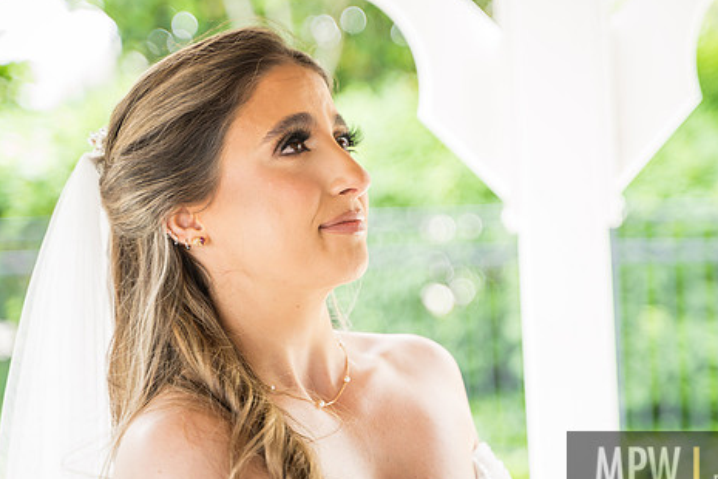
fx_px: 1994
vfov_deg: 13.7
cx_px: 395
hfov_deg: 20.4
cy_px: 229
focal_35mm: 100
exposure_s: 1/80
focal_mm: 75
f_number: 2.8
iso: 125
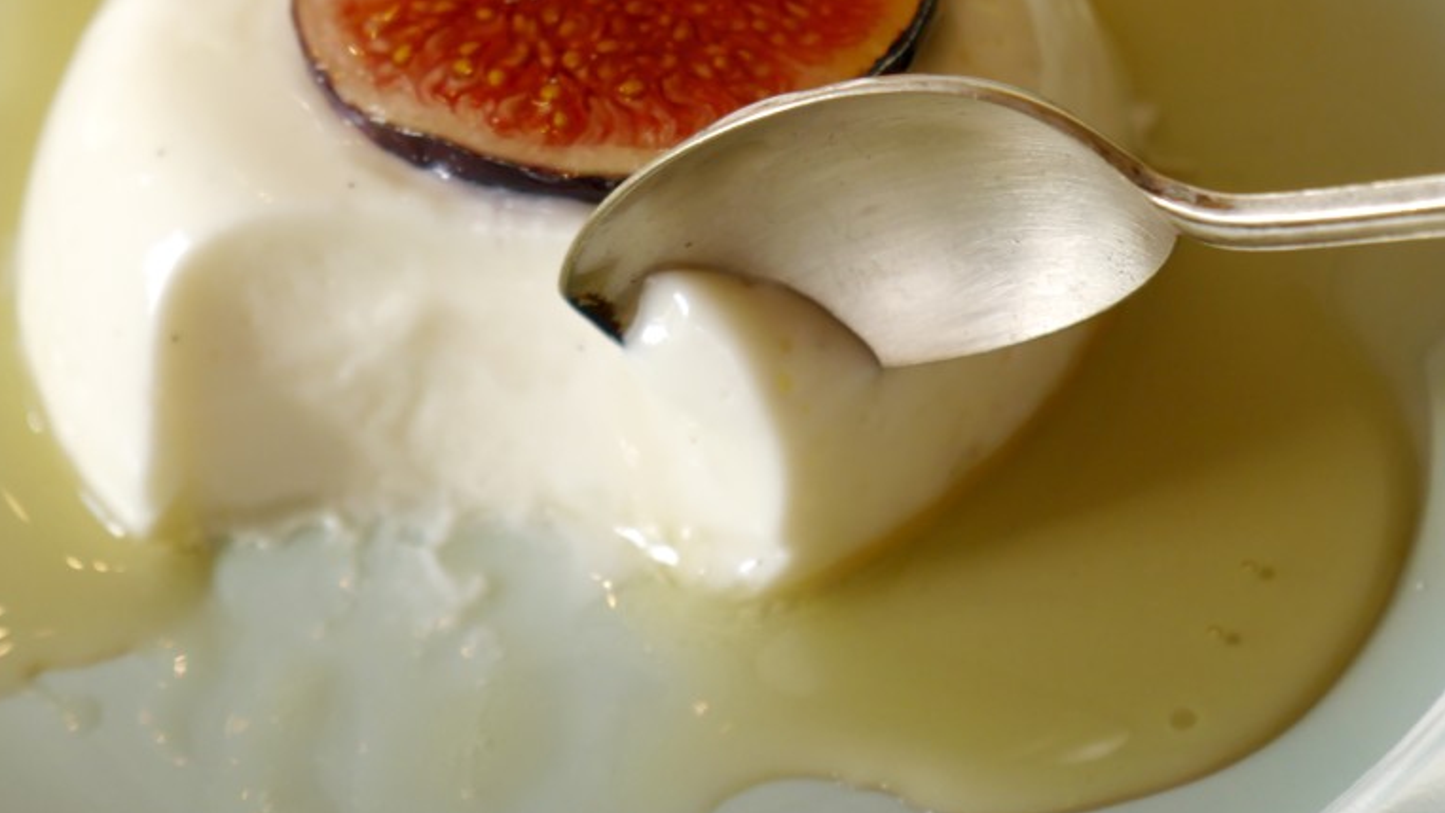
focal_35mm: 123
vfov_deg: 9.8
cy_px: -49
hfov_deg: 17.4
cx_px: 720
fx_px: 4714
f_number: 5.6
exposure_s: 1/80
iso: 400
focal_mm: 42
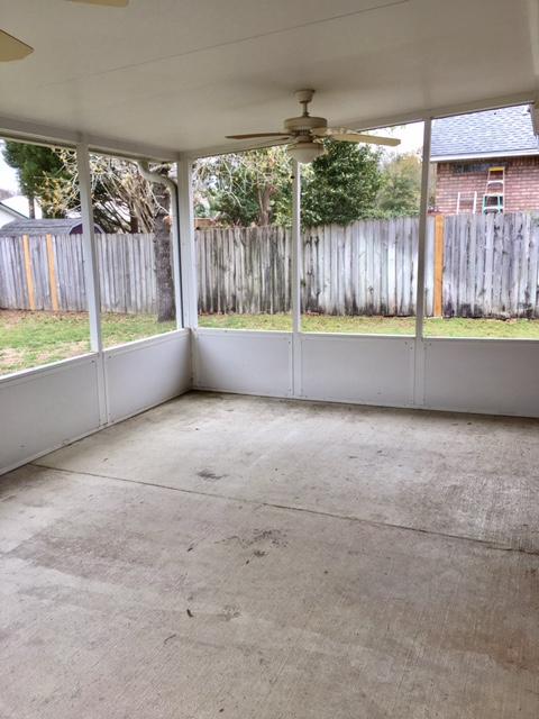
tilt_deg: -10.6
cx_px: 270
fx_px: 602
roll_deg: +0.6
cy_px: 360
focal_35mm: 29
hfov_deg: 48.2
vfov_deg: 61.7
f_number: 2.2
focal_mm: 4.15
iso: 25
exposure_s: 1/120
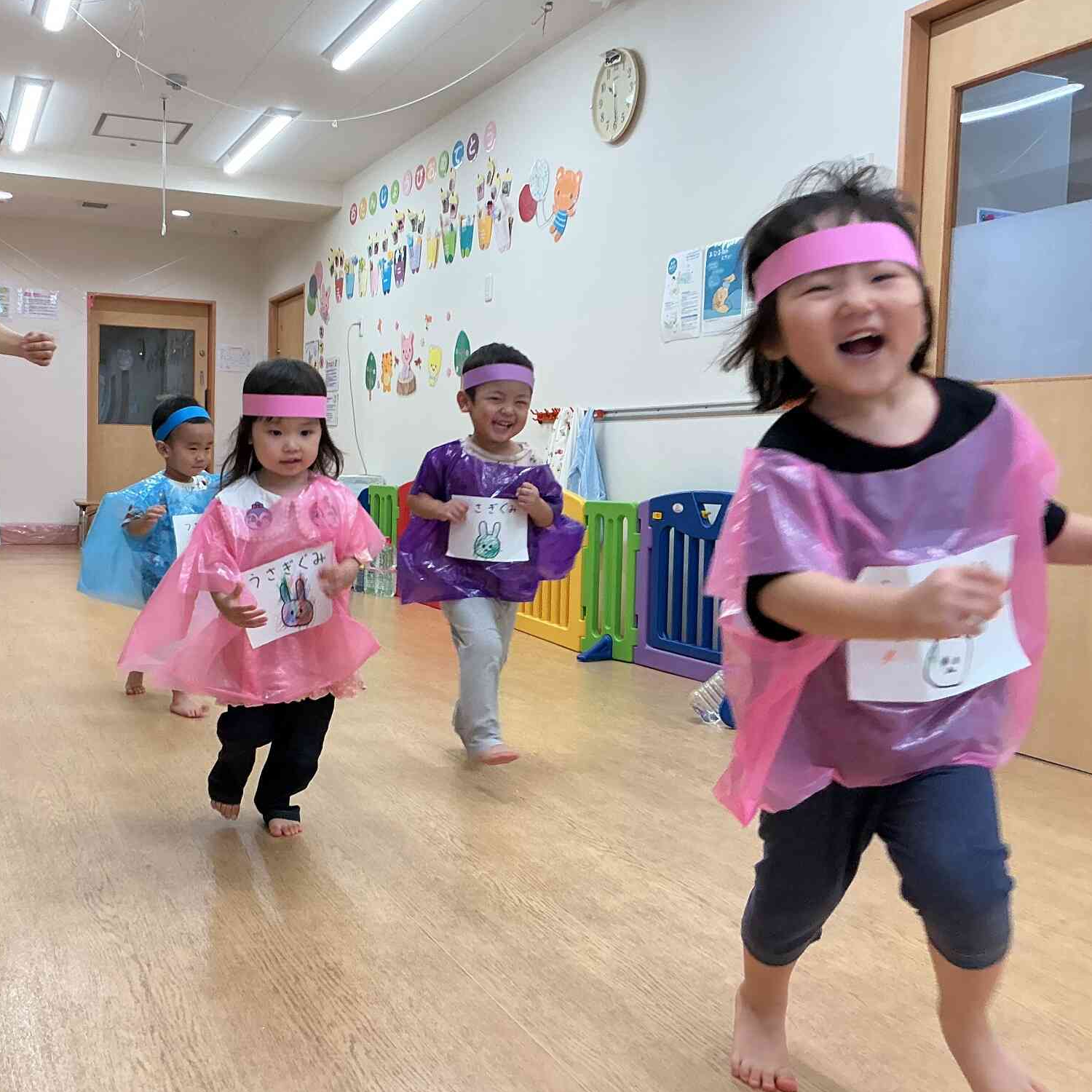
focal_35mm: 35
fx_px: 1249
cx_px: 379
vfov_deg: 47.2
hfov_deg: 46.6
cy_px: 541
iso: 40
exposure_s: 1/120
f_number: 1.8
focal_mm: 3
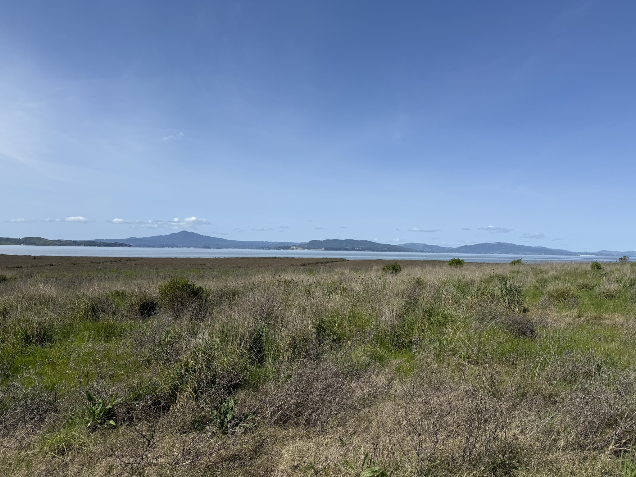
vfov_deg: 56.8
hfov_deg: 71.6
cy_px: 238
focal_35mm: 24
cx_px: 318
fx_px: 441
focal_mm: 6.76
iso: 80
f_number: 1.78
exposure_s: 1/7353
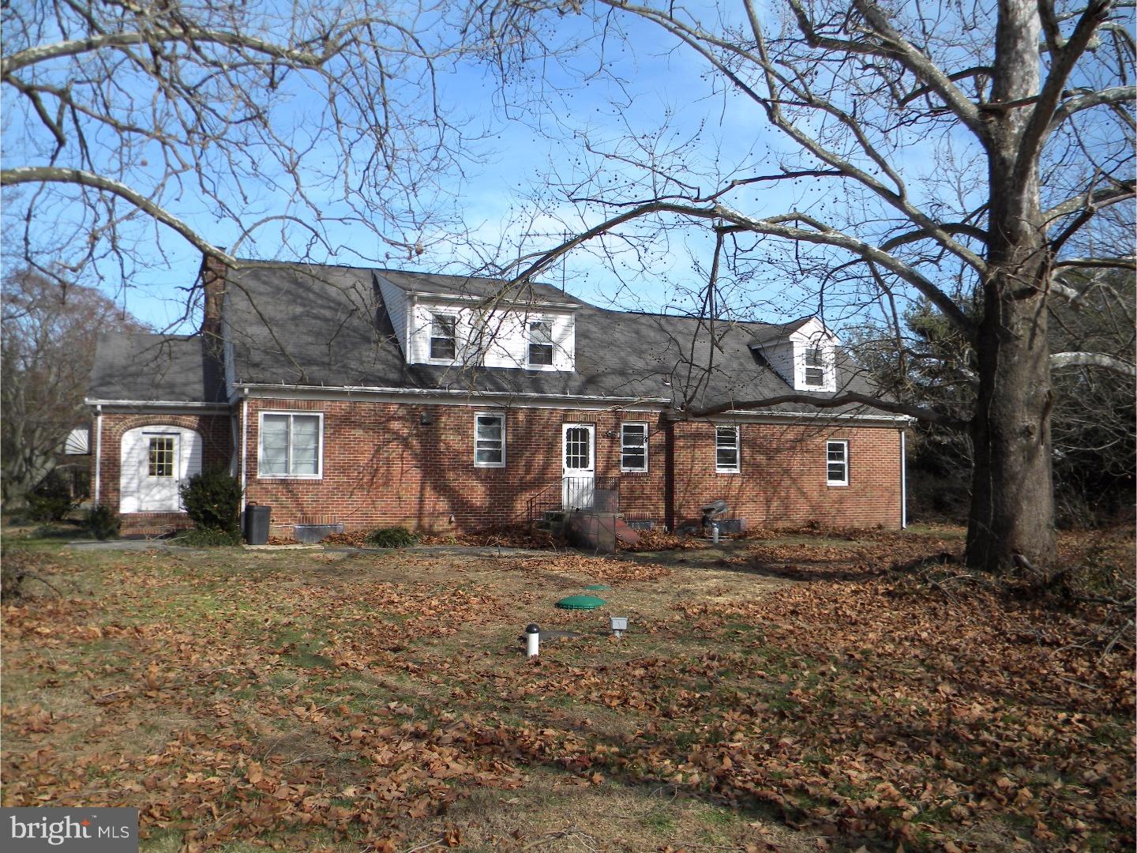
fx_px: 920
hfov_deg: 63.4
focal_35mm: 28
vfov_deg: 49.7
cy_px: 426
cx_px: 568
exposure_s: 1/641
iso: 80
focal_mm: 5
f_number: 3.5
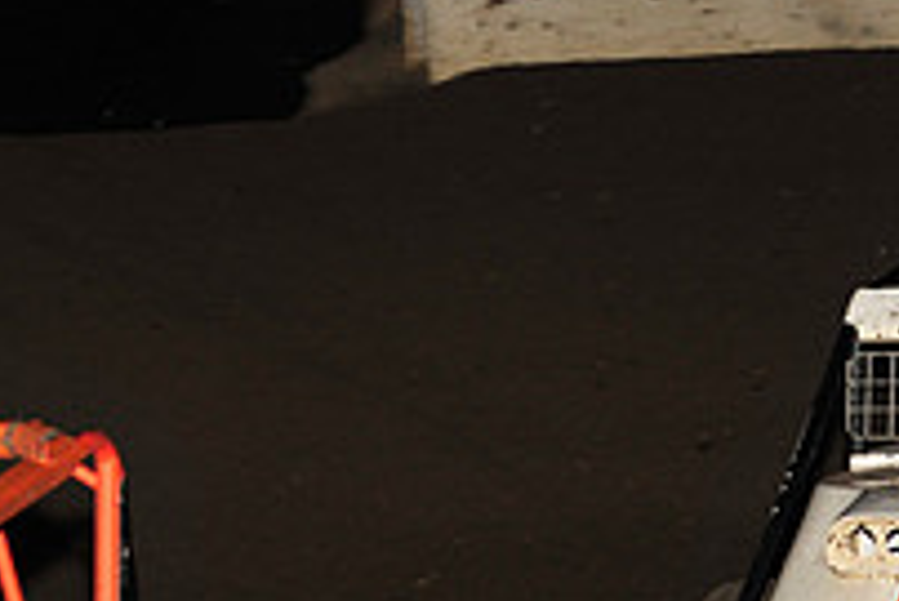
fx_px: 10396
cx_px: 1104
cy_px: 405
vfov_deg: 3.3
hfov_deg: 4.9
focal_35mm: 416
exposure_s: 1/320
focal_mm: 145
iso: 800
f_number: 6.3
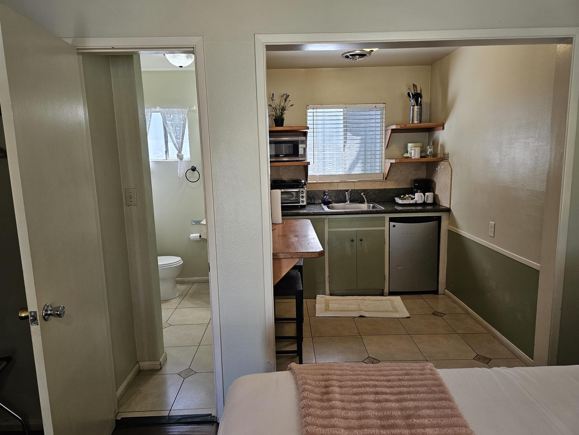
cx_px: 290
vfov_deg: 58.9
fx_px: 385
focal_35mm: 23
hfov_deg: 73.9
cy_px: 218
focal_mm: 6.3
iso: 250
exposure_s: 1/207
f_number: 1.7
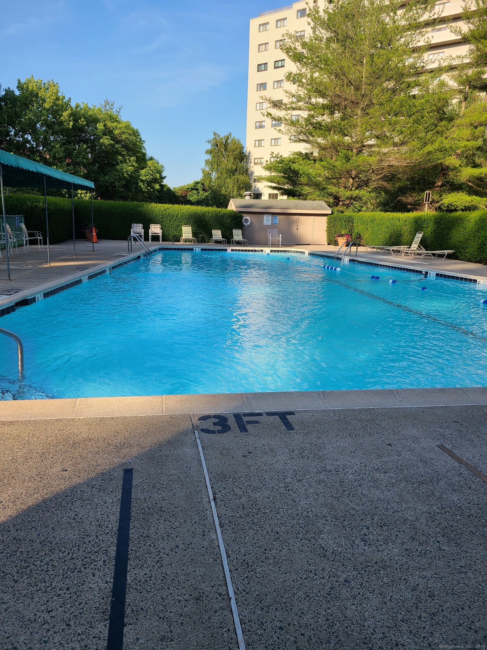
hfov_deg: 53.1
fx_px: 488
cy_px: 325
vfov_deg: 67.3
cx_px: 244
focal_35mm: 26
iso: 40
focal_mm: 5.4
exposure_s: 1/1208
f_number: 1.8
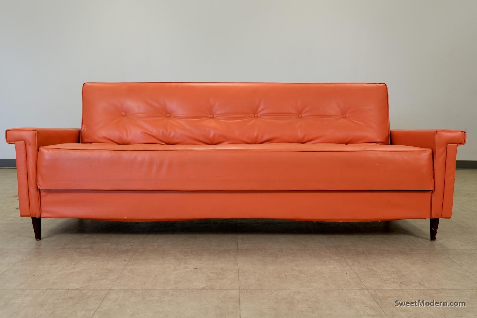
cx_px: 238
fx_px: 398
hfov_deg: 61.9
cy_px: 159
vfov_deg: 43.6
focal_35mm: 30
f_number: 4
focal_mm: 20
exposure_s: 1/80
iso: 320
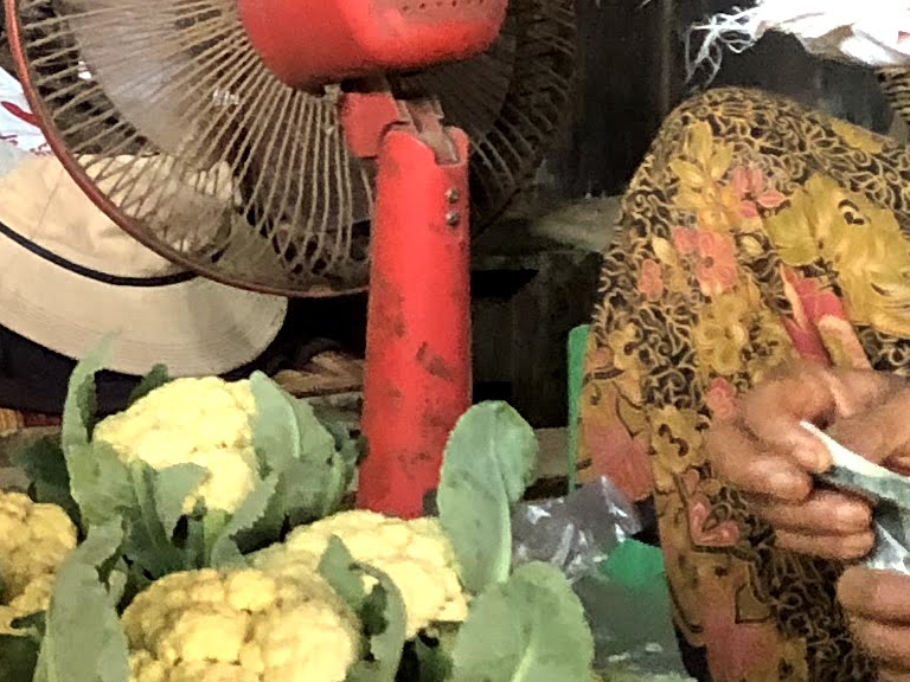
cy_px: -162
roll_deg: -0.1
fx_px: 3864
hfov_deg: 12.6
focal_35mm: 147
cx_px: -541
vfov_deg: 9.9
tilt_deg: -6.7
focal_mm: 3.99
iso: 100
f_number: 1.8
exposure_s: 1/10
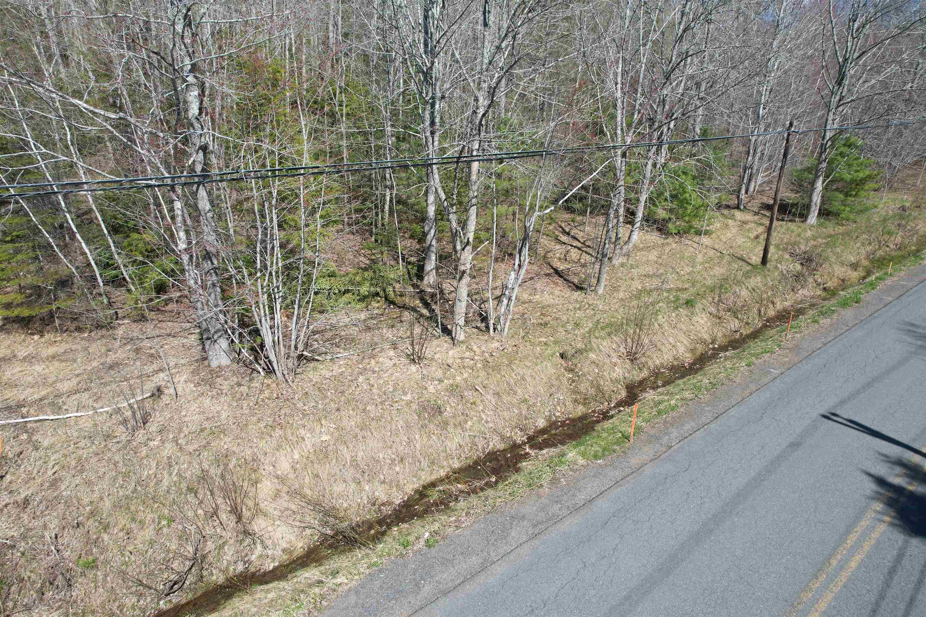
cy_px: 308
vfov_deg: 57.2
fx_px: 566
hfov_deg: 78.6
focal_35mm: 22
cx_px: 463
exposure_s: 1/1250
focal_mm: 8.38
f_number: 2.8
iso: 100
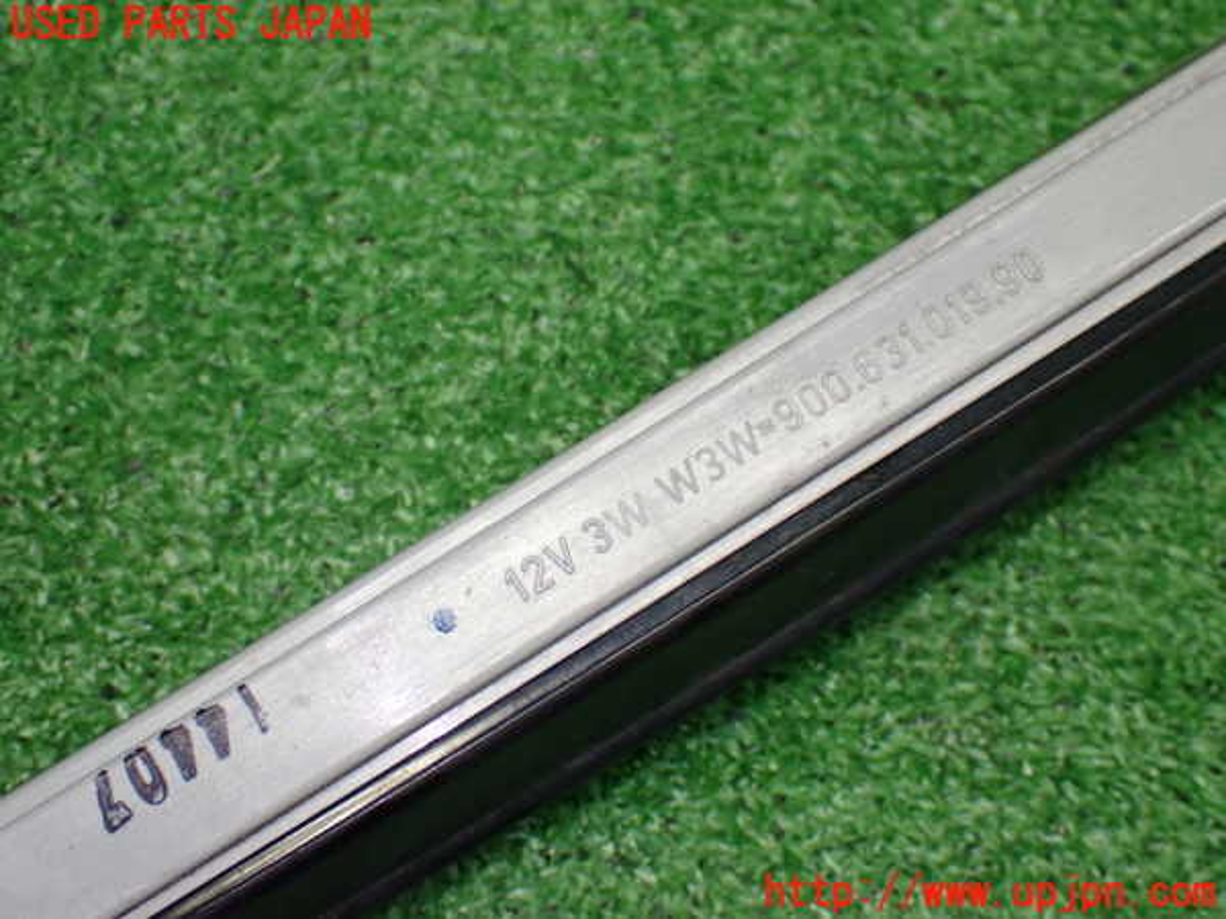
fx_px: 1771
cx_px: 613
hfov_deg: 38.2
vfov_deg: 29.1
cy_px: 460
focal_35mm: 50
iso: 800
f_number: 3.2
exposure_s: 1/125
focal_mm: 9.01
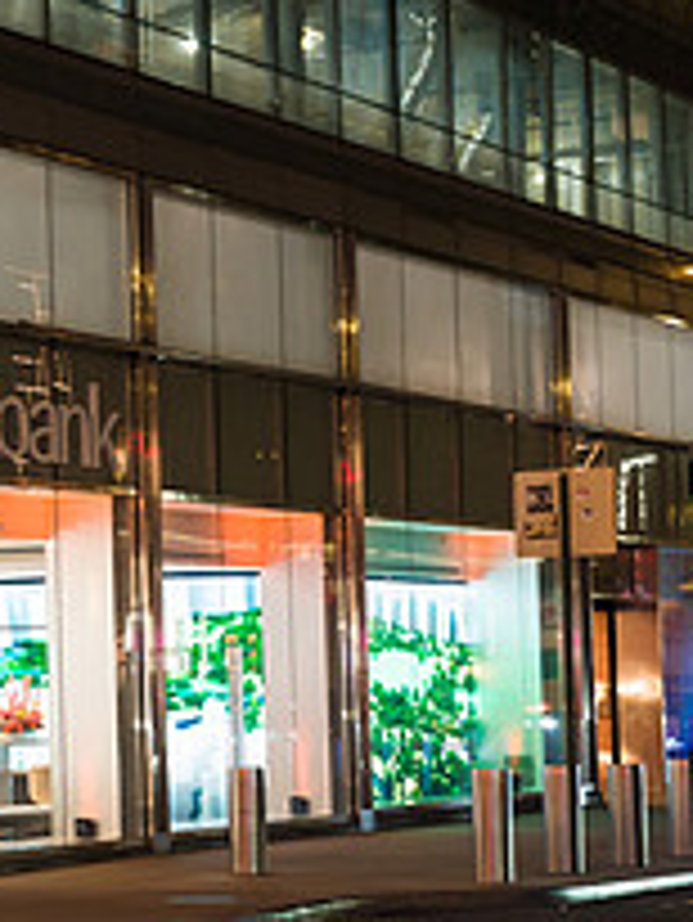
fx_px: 2827
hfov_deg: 13.4
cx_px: -236
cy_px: 511
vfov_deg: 18.5
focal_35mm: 106
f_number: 3.2
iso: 800
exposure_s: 1/40
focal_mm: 36
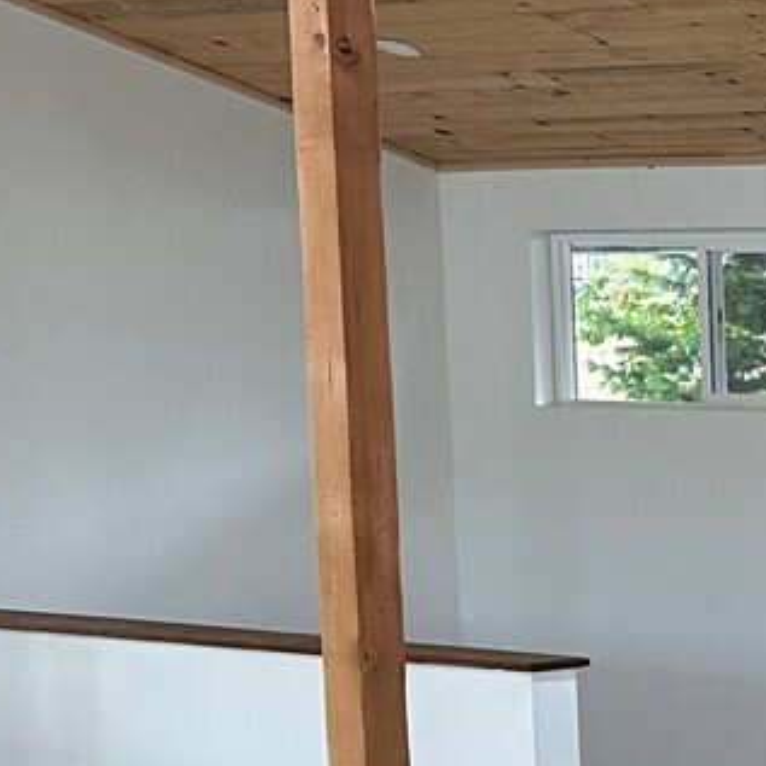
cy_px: 768
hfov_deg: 13.6
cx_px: 1595
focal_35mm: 107
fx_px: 2679
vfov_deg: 16.0
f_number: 1.78
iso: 125
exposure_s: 1/60
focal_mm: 6.86
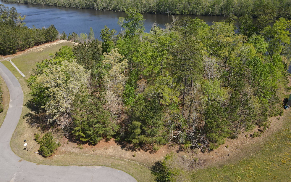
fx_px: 206
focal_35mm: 26
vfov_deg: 47.6
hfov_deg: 70.4
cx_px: 144
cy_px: 91
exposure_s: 1/500
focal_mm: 4.5
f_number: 2.8
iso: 100
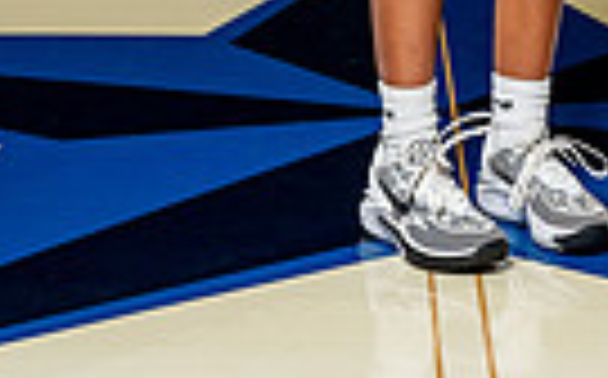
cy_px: -513
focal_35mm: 143
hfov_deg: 14.5
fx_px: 2367
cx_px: 518
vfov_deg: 8.4
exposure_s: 1/250
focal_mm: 42
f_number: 5.6
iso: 640
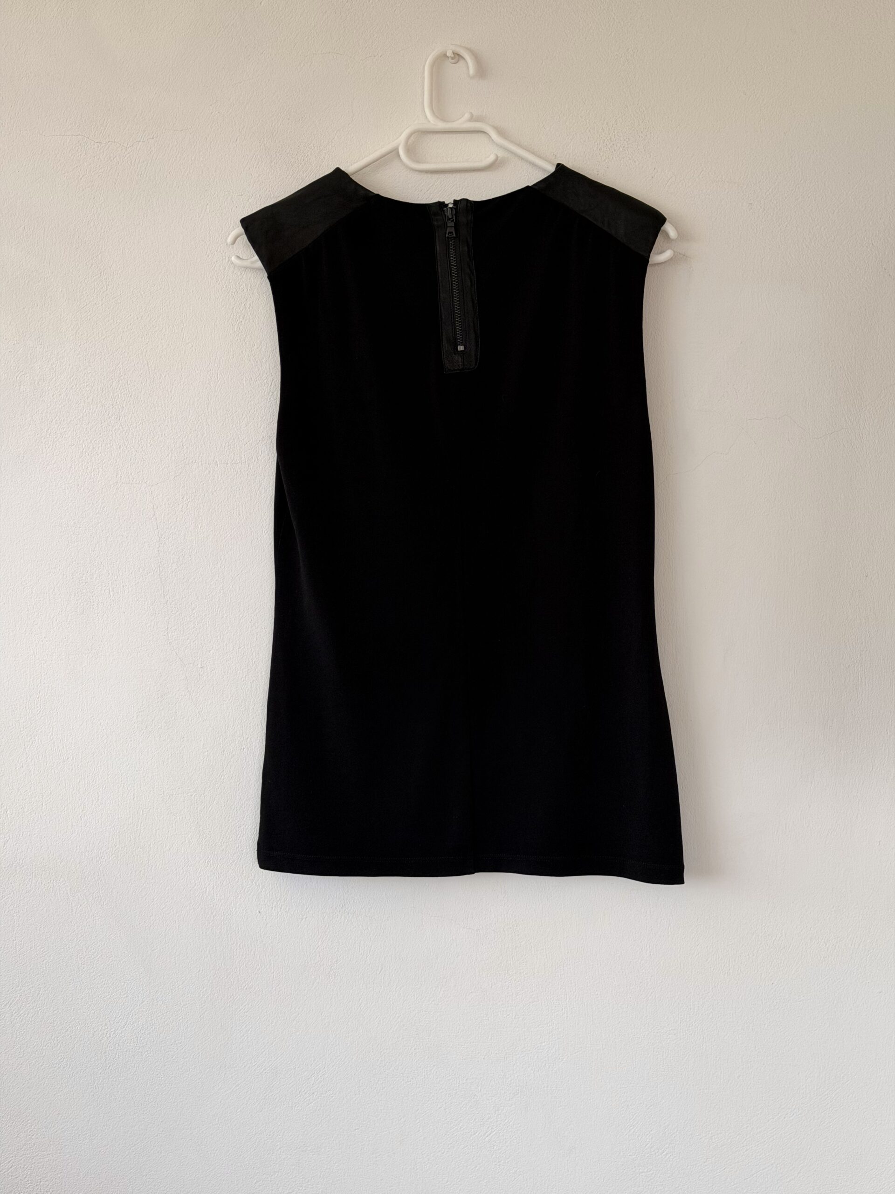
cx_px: 448
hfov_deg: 30.3
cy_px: 597
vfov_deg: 39.7
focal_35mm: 48
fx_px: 1655
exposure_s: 1/398
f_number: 1.78
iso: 64
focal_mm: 6.76
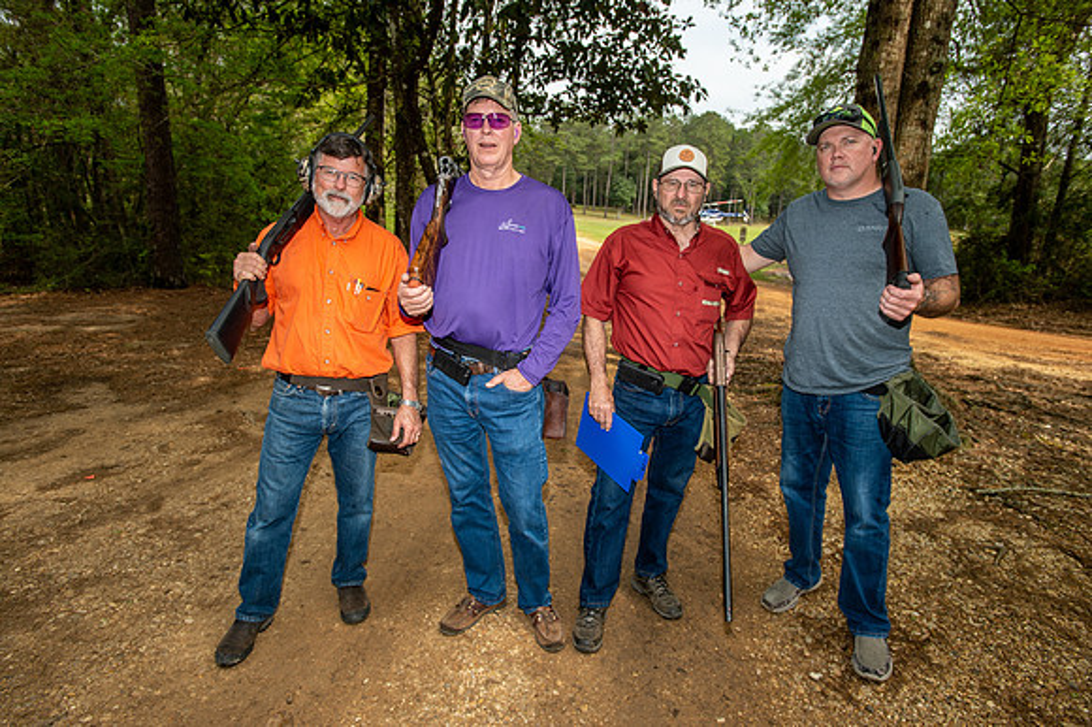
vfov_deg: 61.9
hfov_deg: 84.0
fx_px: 606
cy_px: 364
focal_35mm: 20
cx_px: 546
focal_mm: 20
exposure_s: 1/250
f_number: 5.6
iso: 125
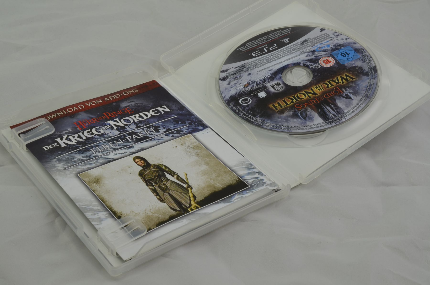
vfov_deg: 22.5
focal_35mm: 60
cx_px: 215
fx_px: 715
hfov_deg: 33.5
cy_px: 142
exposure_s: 1/3
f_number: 20
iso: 100
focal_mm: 40
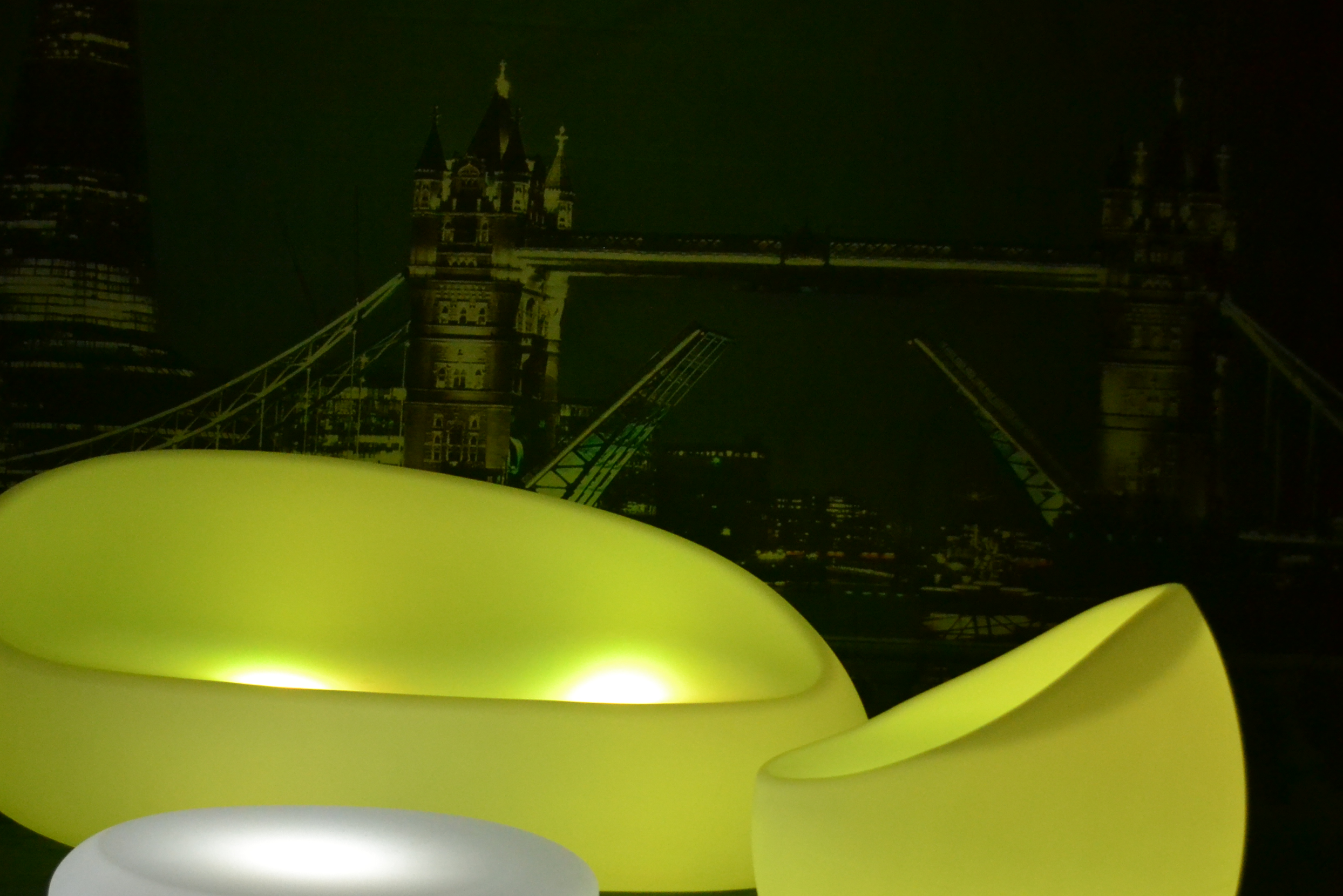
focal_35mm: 50
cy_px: 541
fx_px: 1865
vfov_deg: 26.9
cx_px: 581
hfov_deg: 39.5
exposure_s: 1/60
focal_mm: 24
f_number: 4
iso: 2800
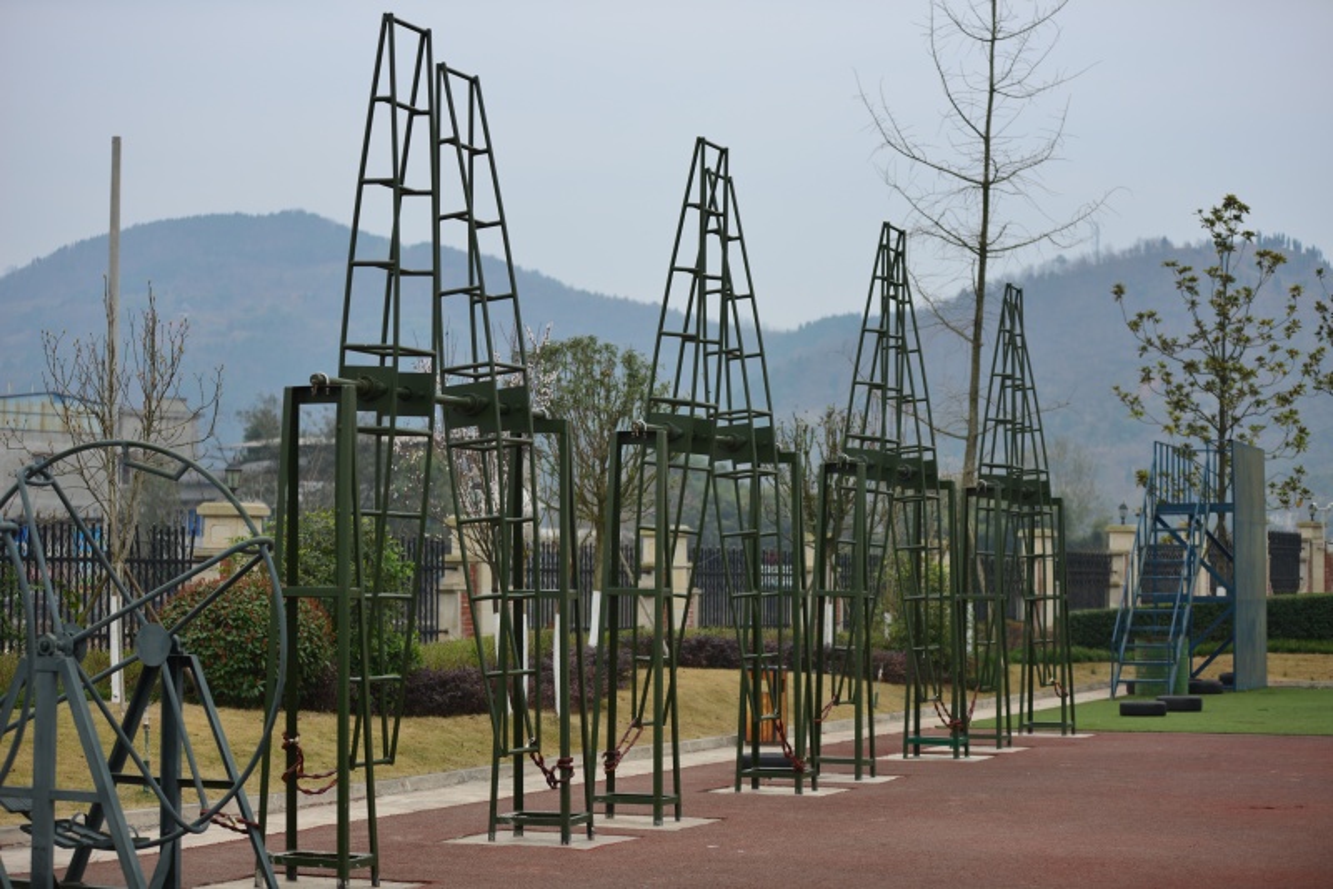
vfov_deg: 19.5
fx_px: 2593
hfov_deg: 28.8
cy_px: 444
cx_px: 666
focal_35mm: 70
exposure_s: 1/125
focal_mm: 70
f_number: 2.8
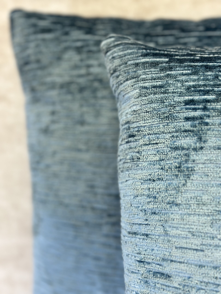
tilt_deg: -17.6
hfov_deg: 30.3
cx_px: 110
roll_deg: +0.8
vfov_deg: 39.7
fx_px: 409
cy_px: 147
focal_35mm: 48
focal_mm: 6.86
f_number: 1.78
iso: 160
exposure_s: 1/120
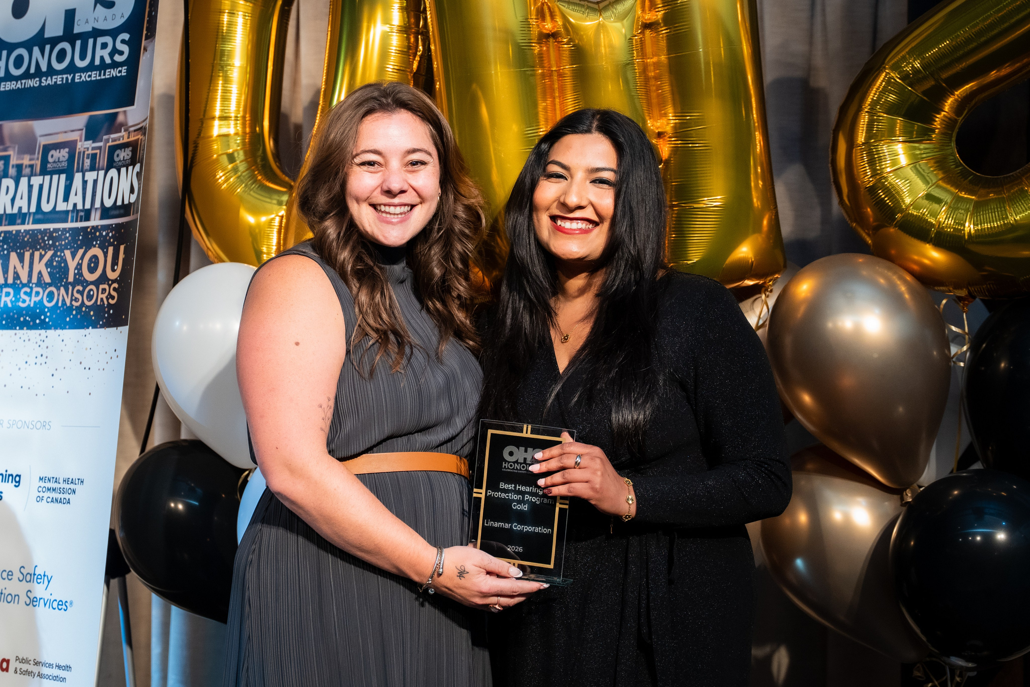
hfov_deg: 31.6
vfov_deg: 21.4
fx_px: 1813
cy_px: 312
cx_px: 385
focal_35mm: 63
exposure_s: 1/160
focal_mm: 43.9
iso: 1600
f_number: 2.8
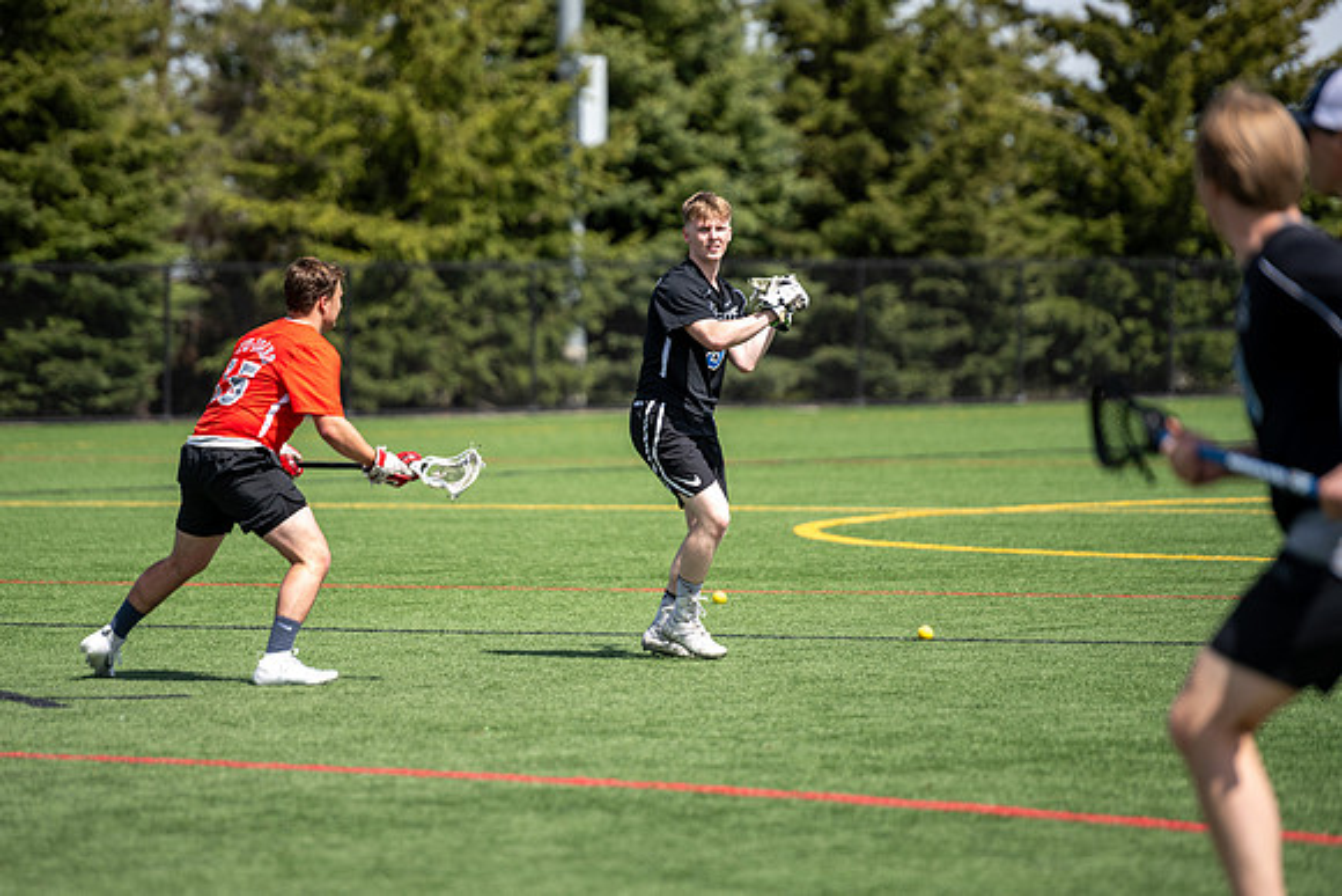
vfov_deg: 6.0
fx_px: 8492
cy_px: 418
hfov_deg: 9.0
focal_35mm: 228
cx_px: 595
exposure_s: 1/2000
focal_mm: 200
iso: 64
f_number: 2.8
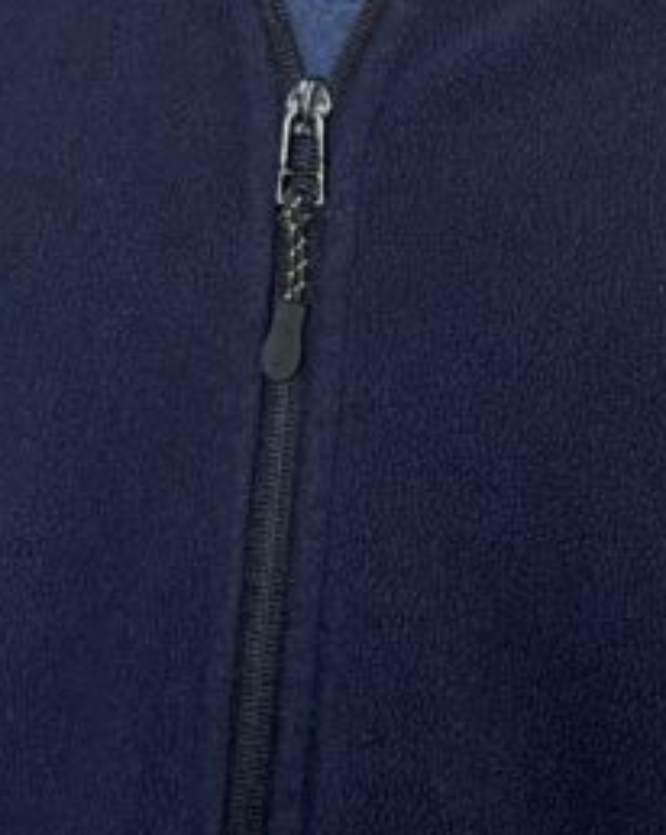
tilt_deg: -3.3
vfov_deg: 10.0
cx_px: 424
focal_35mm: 186
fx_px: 4588
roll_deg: -0.9
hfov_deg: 8.3
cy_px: -495
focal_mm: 6.86
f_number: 1.78
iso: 100
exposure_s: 1/100
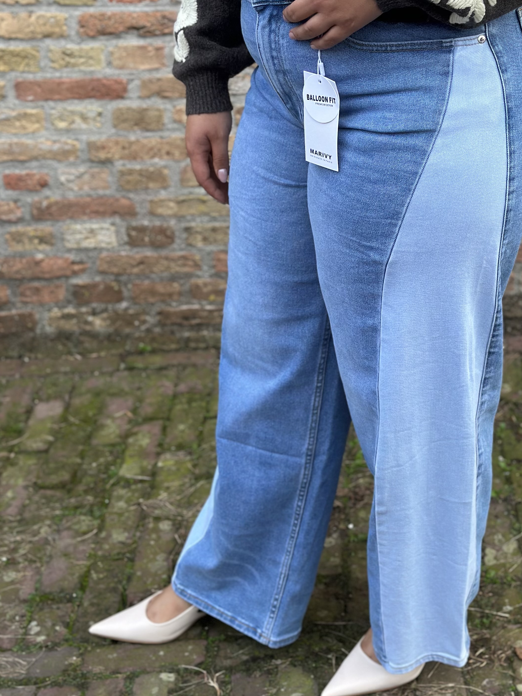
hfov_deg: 21.2
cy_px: 304
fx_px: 1387
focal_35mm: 69
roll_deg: +0.5
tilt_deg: -25.8
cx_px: 362
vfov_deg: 28.1
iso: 125
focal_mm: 6.86
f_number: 1.78
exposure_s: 1/89
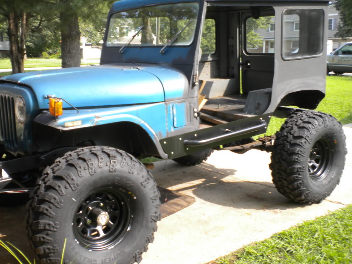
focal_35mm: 40
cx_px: 155
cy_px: 122
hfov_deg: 46.7
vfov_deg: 35.9
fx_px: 407
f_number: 4.6
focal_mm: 6.3
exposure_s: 1/111
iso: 80
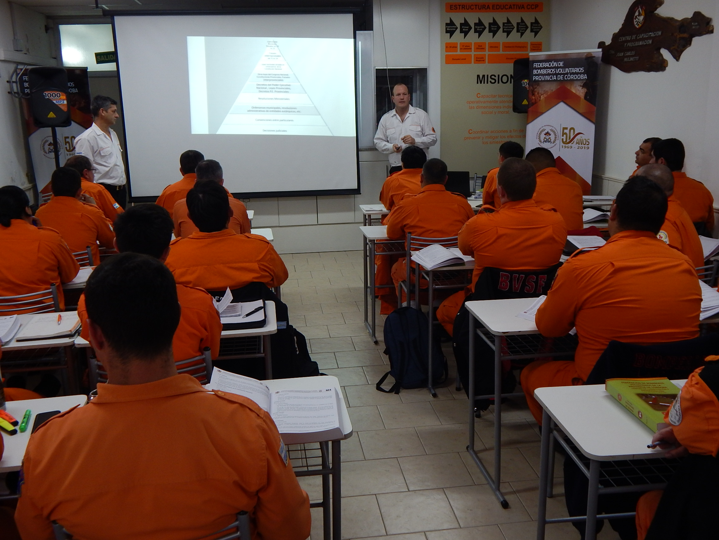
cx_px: 360
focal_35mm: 34
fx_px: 706
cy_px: 270
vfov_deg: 41.8
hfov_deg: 54.0
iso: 140
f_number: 3.3
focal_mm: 6.1
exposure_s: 1/30
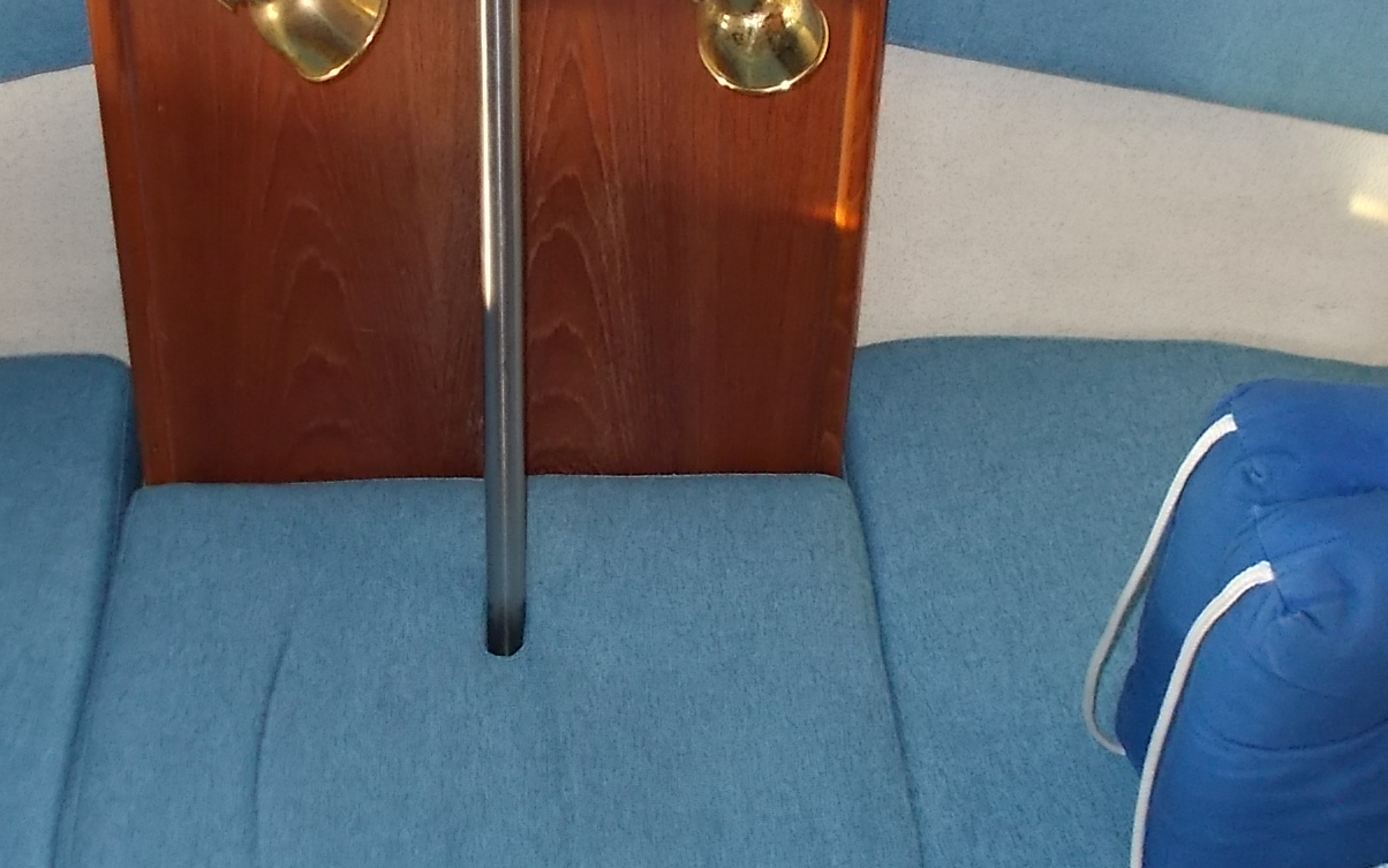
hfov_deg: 38.8
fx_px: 1967
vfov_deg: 24.4
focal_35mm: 52
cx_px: 643
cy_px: 139
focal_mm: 4.6
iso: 200
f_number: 3.2
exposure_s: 1/25
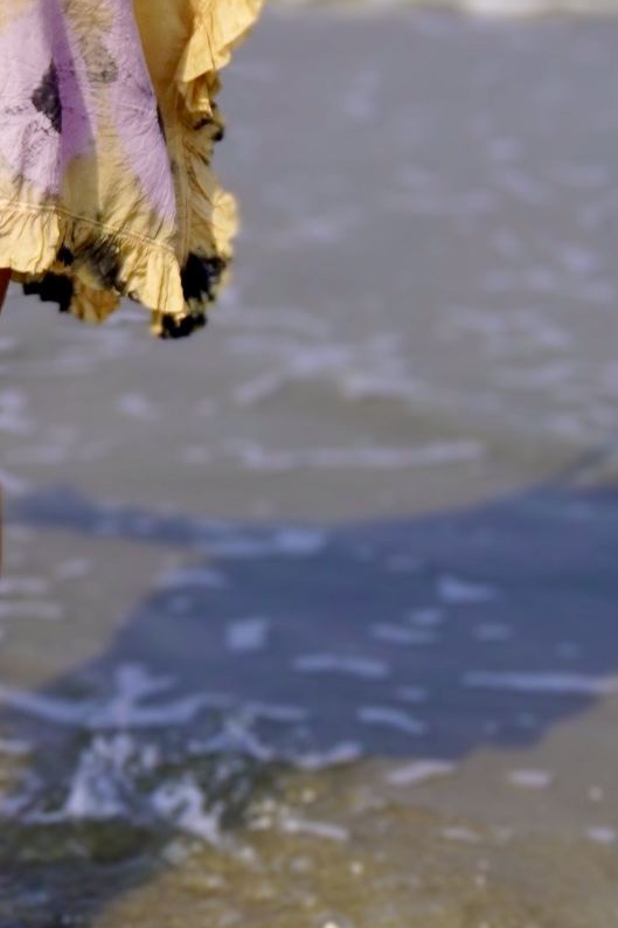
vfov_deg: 13.9
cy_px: -98
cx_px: -200
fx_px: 3735
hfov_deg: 9.3
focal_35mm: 145
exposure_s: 1/800
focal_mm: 30
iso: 100
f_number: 5.6
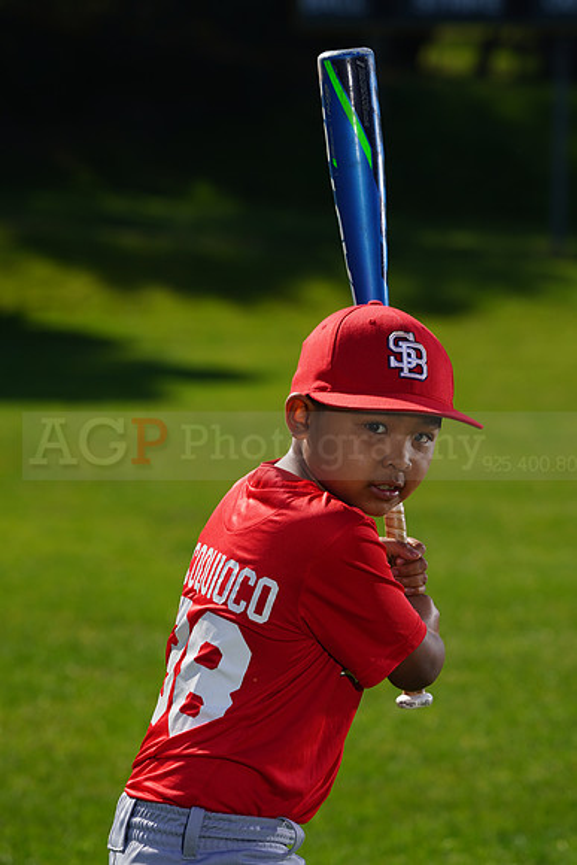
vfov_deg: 9.6
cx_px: 288
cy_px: 432
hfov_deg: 6.4
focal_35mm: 215
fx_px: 5165
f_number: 9
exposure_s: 1/250
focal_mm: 215
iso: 100
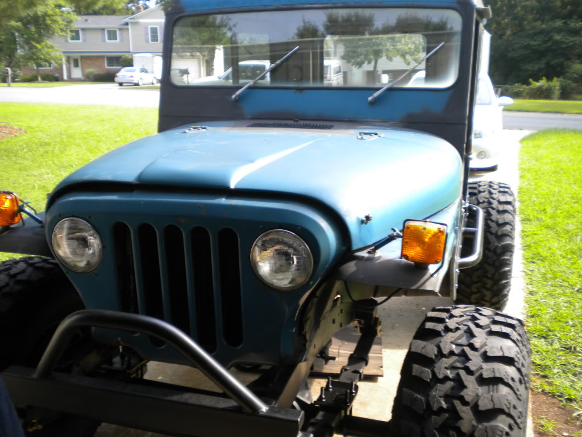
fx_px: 588
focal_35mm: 35
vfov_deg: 40.7
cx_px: 291
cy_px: 218
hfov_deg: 52.6
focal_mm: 6.3
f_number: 3.1
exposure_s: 1/145
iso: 80
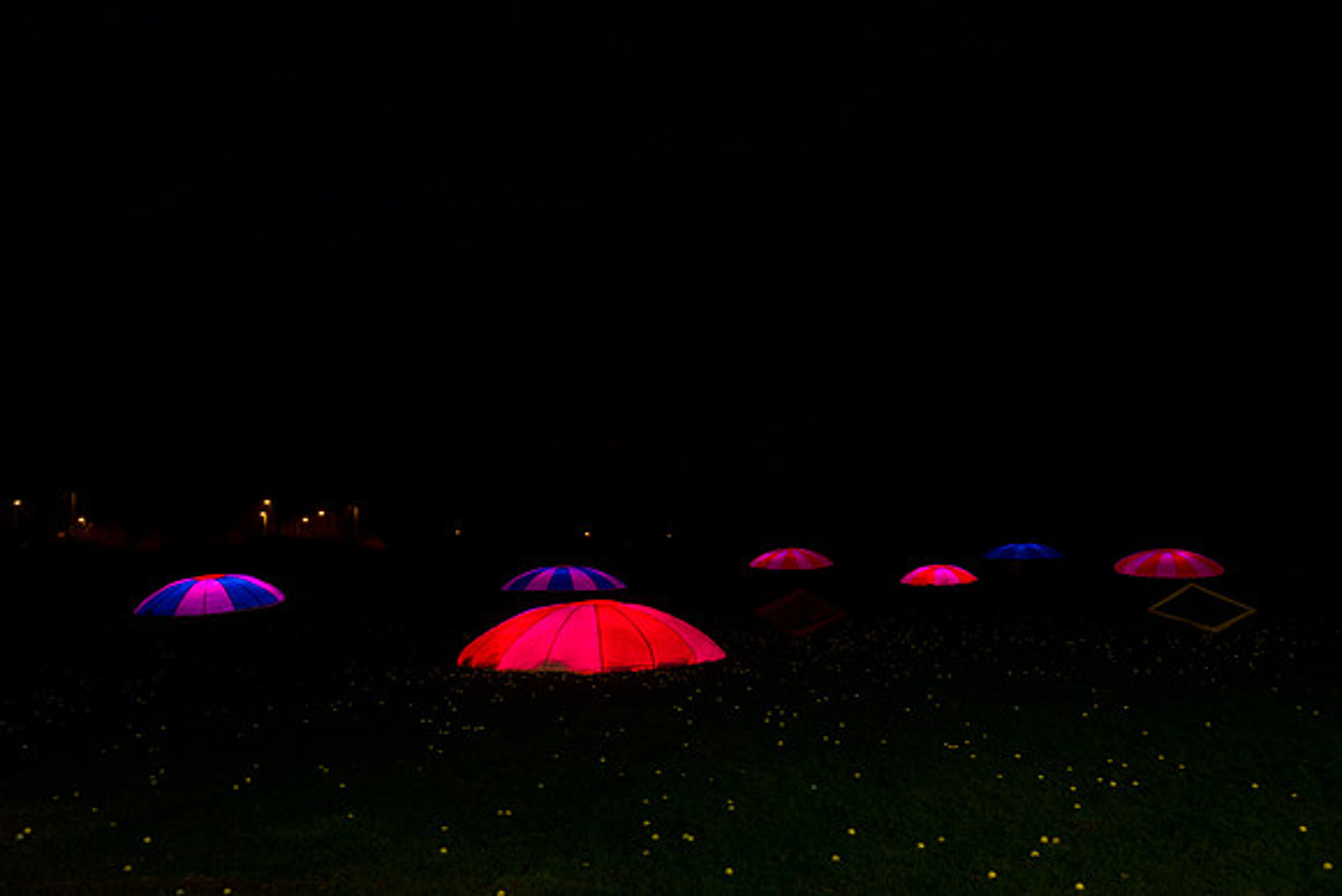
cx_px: 671
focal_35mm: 36
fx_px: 1342
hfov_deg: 53.1
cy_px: 448
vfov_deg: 36.9
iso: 1000
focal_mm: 36
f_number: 5
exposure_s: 1/8
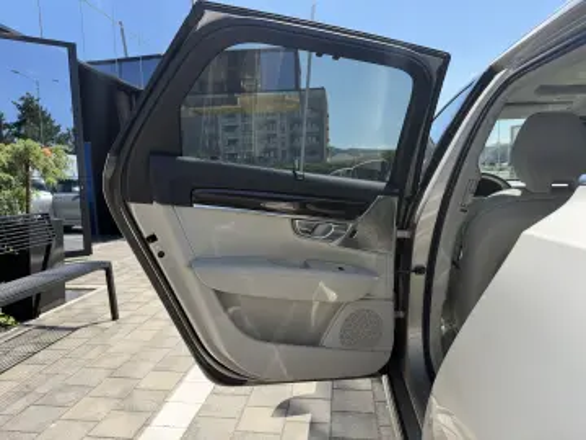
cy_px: 220
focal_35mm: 24
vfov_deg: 56.8
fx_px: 406
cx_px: 293
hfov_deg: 71.6
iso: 100
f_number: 1.78
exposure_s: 1/2703
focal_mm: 6.76
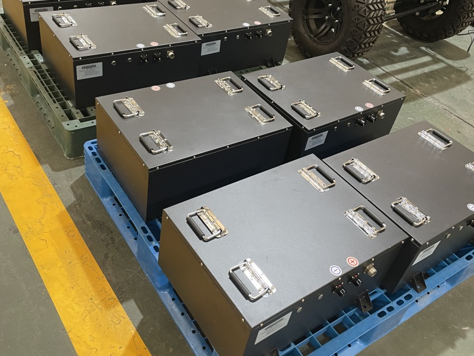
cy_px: 178
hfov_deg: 67.3
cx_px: 237
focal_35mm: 26
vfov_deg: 53.1
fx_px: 356
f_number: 1.6
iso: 200
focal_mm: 4.2
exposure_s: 1/50
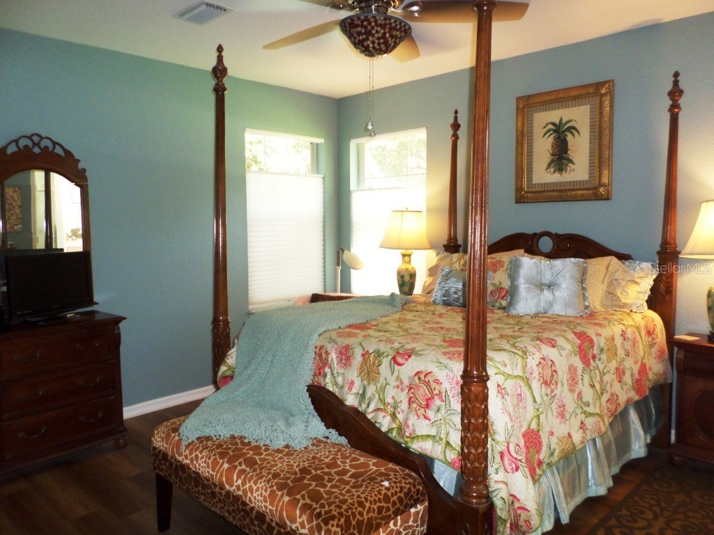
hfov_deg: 69.4
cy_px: 268
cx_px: 357
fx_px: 516
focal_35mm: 25
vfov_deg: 54.9
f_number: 2.5
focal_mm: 4.5
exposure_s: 1/30
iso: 240
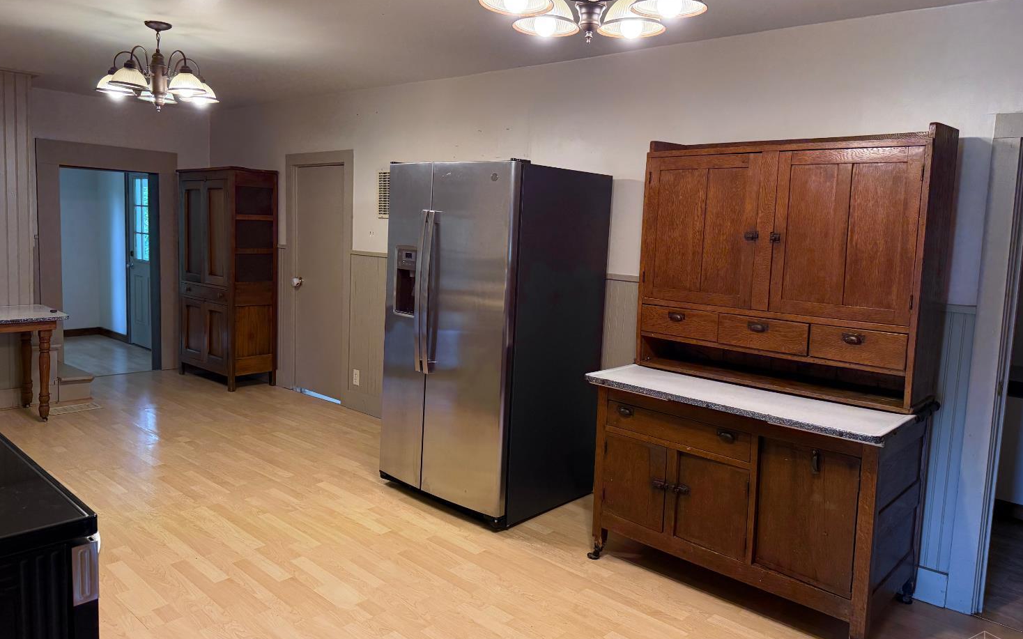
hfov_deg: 70.4
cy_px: 294
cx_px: 512
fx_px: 725
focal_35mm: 26
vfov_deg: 47.5
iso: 200
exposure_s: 1/60
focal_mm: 6.76
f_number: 1.78
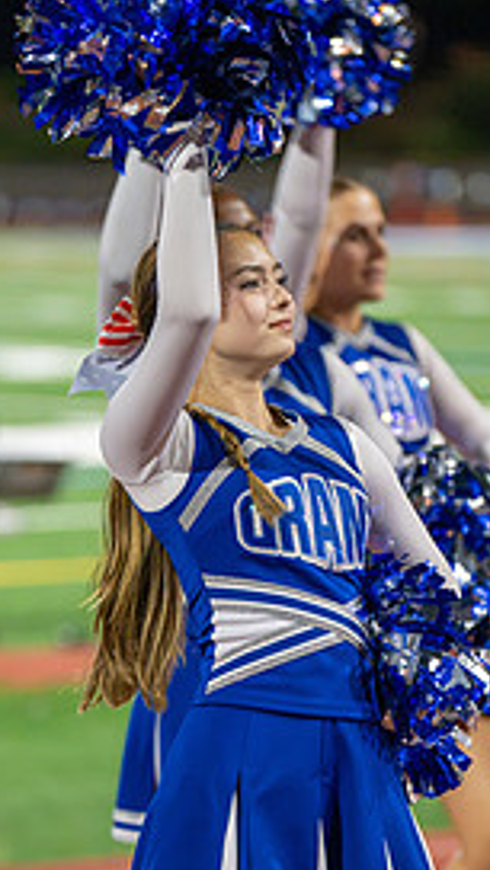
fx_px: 6213
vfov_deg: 8.0
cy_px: 665
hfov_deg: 4.5
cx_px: 205
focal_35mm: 269
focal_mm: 155
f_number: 2.8
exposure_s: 1/1000
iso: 11400
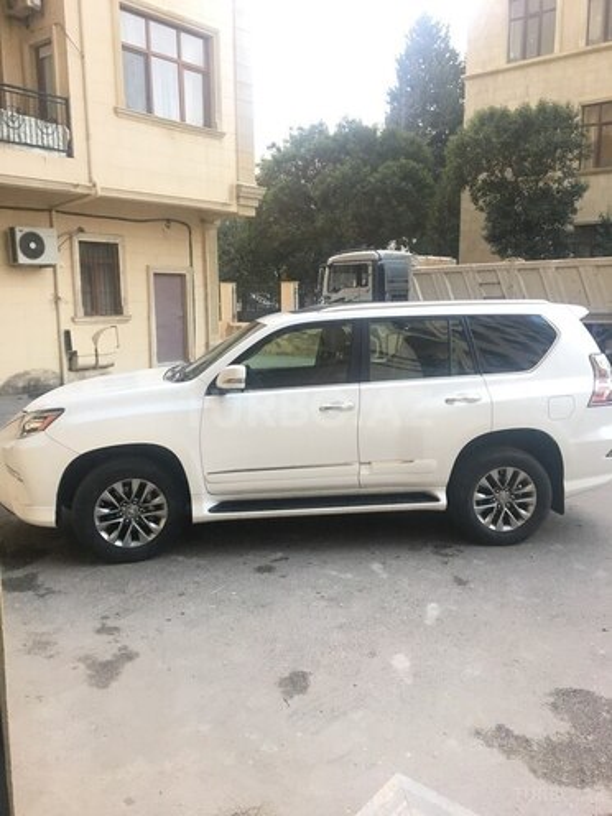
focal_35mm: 29
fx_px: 684
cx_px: 306
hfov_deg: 48.2
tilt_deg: -9.6
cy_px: 408
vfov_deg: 61.7
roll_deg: +0.4
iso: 50
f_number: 2.2
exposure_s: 1/33
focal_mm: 4.15
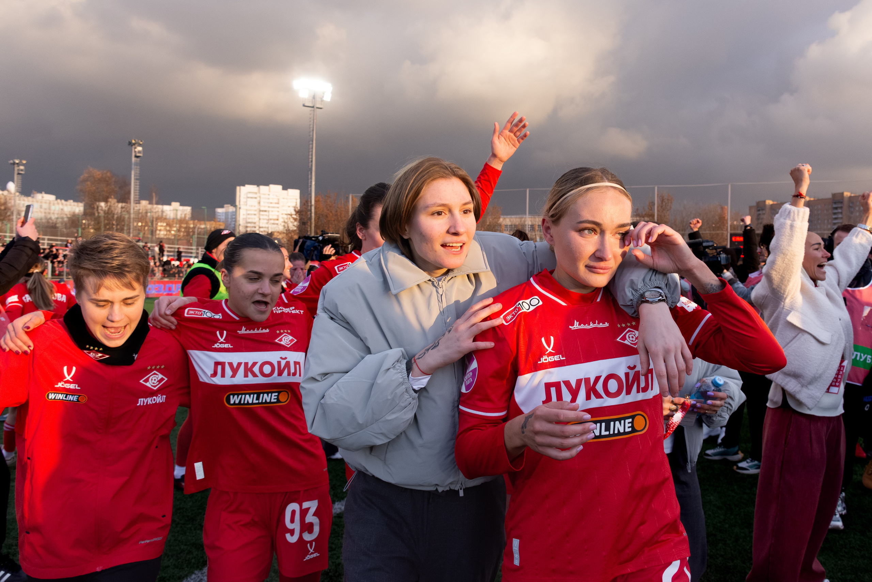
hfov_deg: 62.9
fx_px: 711
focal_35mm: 29
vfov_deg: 44.4
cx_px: 474
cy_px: 265
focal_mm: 18
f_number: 5
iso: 800
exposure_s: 1/1600
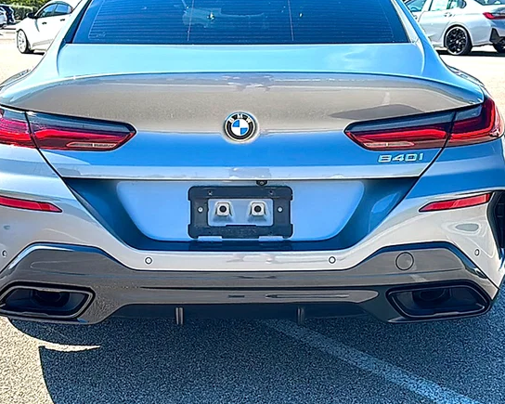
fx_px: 732
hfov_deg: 38.0
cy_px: 163
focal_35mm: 49
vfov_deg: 30.8
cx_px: 246
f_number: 1.78
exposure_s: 1/3378
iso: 80
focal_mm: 6.86
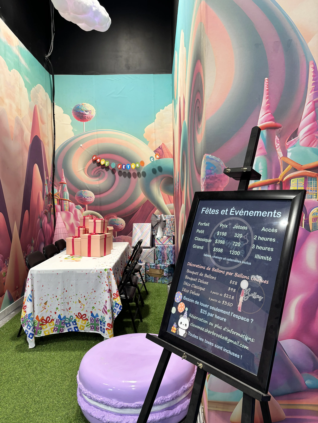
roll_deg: +0.0
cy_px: 212
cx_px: 159
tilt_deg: -1.0
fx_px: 318
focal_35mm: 26
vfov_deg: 67.3
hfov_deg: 53.1
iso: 80
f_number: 1.6
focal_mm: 5.96
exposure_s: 1/60
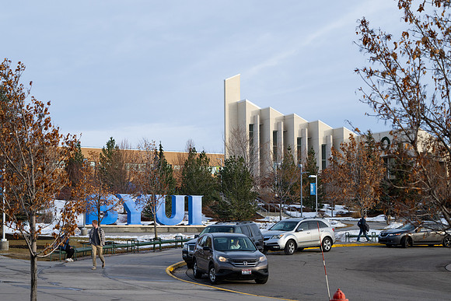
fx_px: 929
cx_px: 226
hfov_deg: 27.3
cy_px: 150
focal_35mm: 74
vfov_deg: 18.4
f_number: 5.6
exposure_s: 1/320
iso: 125
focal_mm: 73
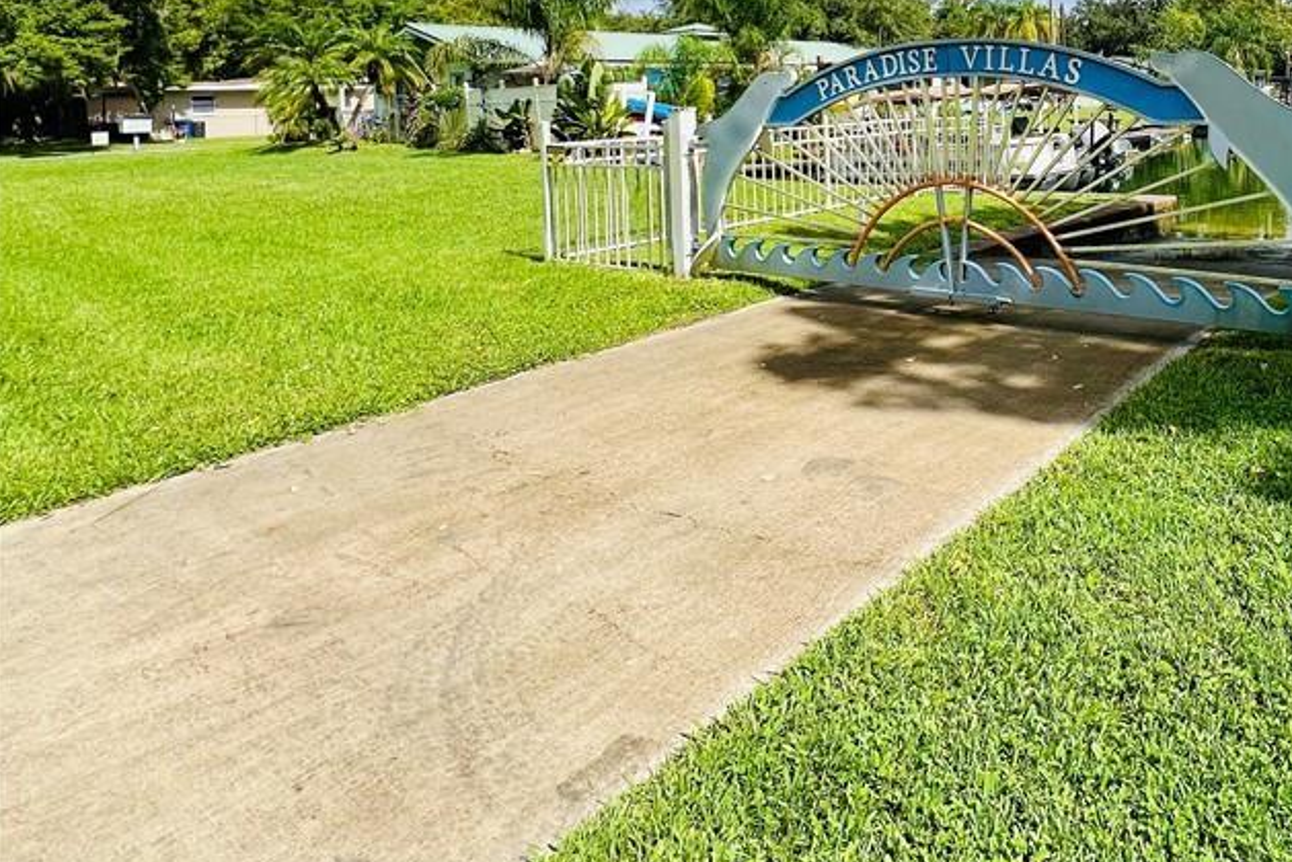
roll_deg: +1.8
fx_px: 790
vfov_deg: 51.8
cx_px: 1048
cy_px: 117
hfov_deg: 70.2
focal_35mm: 22
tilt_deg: -2.1
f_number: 1.8
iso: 32
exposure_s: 1/1672
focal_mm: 1.57
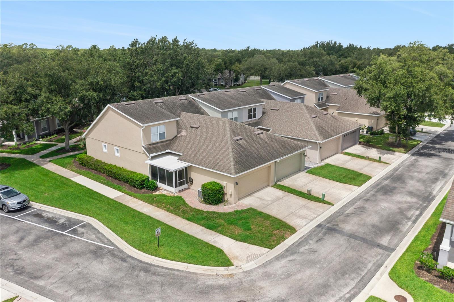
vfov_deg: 46.4
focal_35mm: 28
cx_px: 227
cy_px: 151
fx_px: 353
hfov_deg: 65.5
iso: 100
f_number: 3.5
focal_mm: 10.3
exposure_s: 1/3200
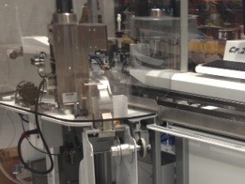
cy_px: 136
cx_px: 233
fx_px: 574
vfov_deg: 18.1
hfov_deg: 23.3
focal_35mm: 81
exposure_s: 1/20
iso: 64
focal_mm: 4.13
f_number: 2.4
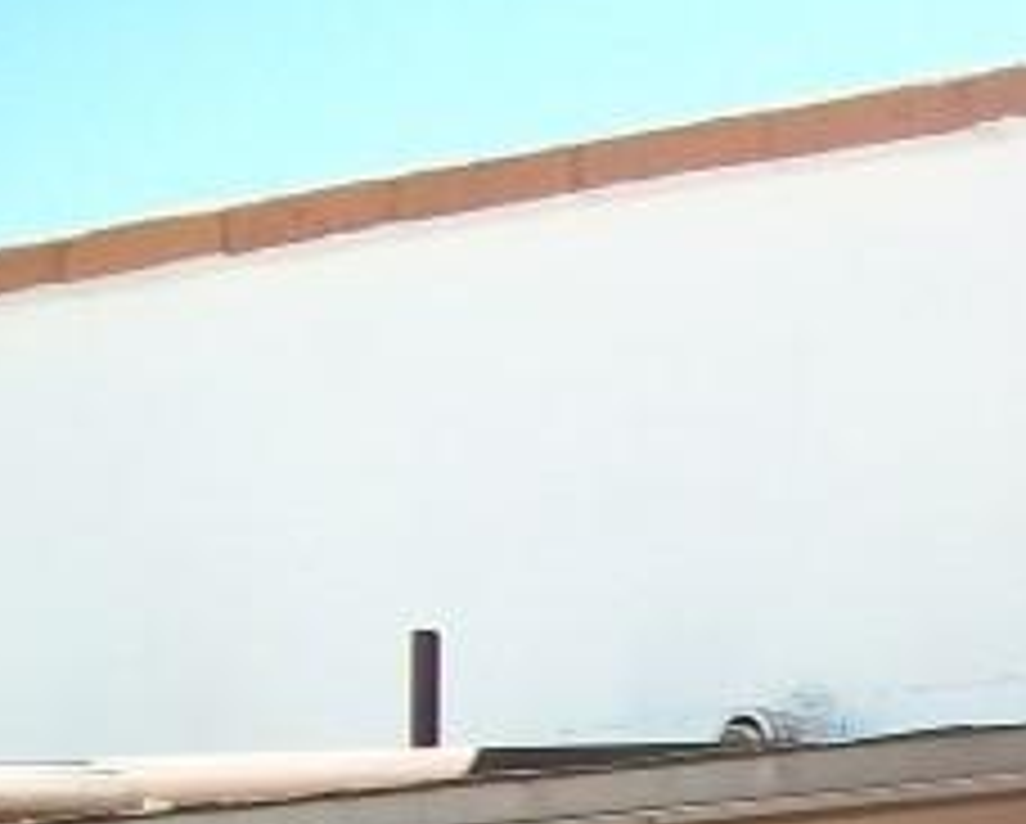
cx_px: 1980
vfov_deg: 10.3
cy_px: 1544
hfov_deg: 12.3
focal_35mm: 140
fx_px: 4257
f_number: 2.9
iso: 80
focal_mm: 5.7
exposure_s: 1/320
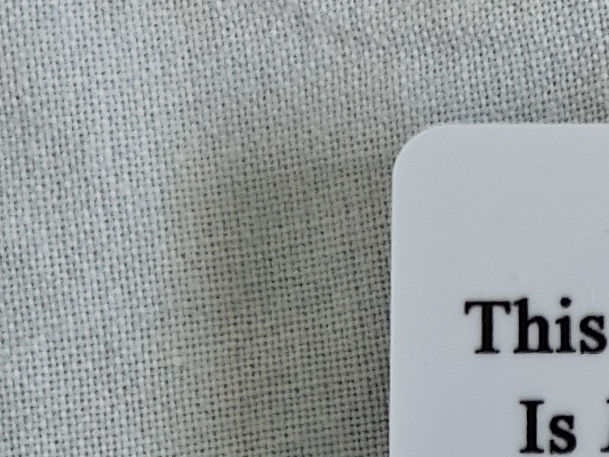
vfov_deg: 11.6
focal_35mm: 126
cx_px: 1127
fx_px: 2217
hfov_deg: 13.8
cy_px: 469
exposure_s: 1/50
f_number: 1.8
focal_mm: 5.59
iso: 320
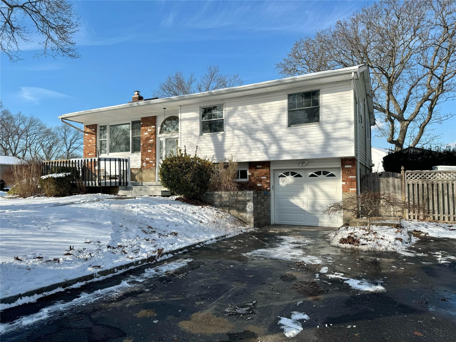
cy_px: 171
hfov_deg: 71.6
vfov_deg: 56.8
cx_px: 228
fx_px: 316
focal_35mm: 24
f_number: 1.78
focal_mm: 6.76
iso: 80
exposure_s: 1/4049
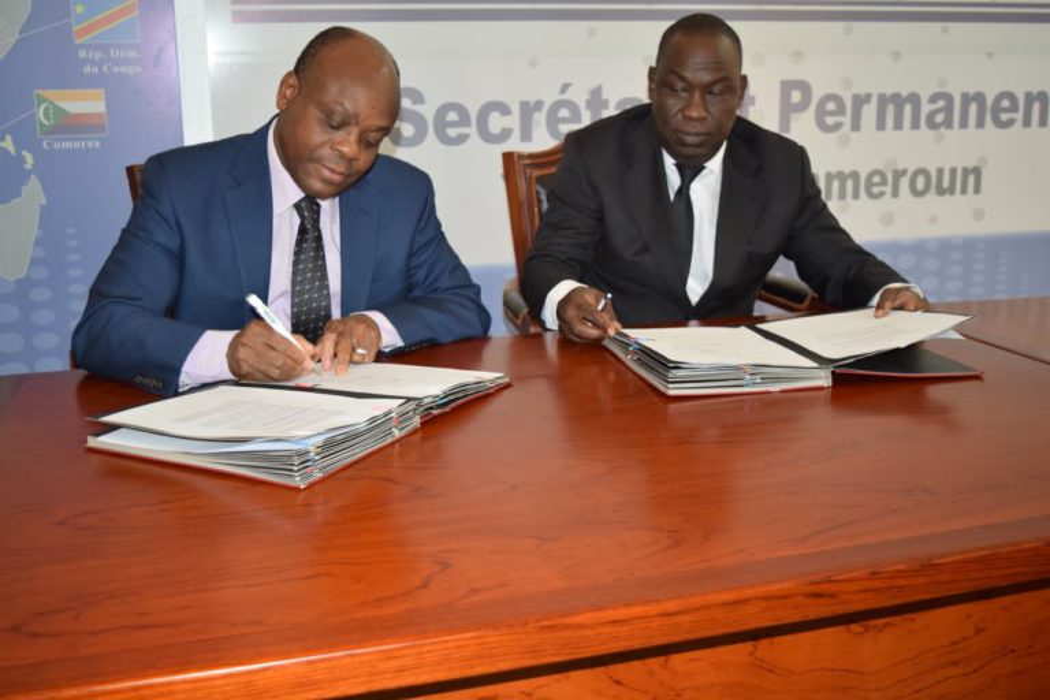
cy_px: 350
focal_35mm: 39
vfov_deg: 34.2
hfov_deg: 49.6
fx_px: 1137
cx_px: 525
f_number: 4
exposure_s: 1/60
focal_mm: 26
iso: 900
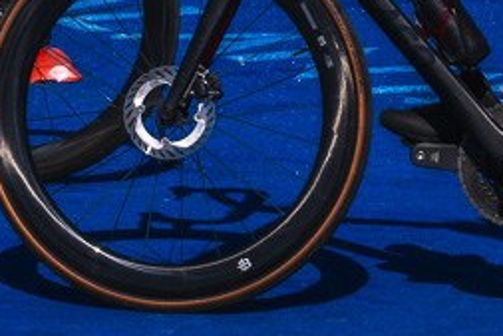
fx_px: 4949
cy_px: -244
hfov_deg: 5.8
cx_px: 34
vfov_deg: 3.9
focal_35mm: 354
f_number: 7.1
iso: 100
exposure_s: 1/1600
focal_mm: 70
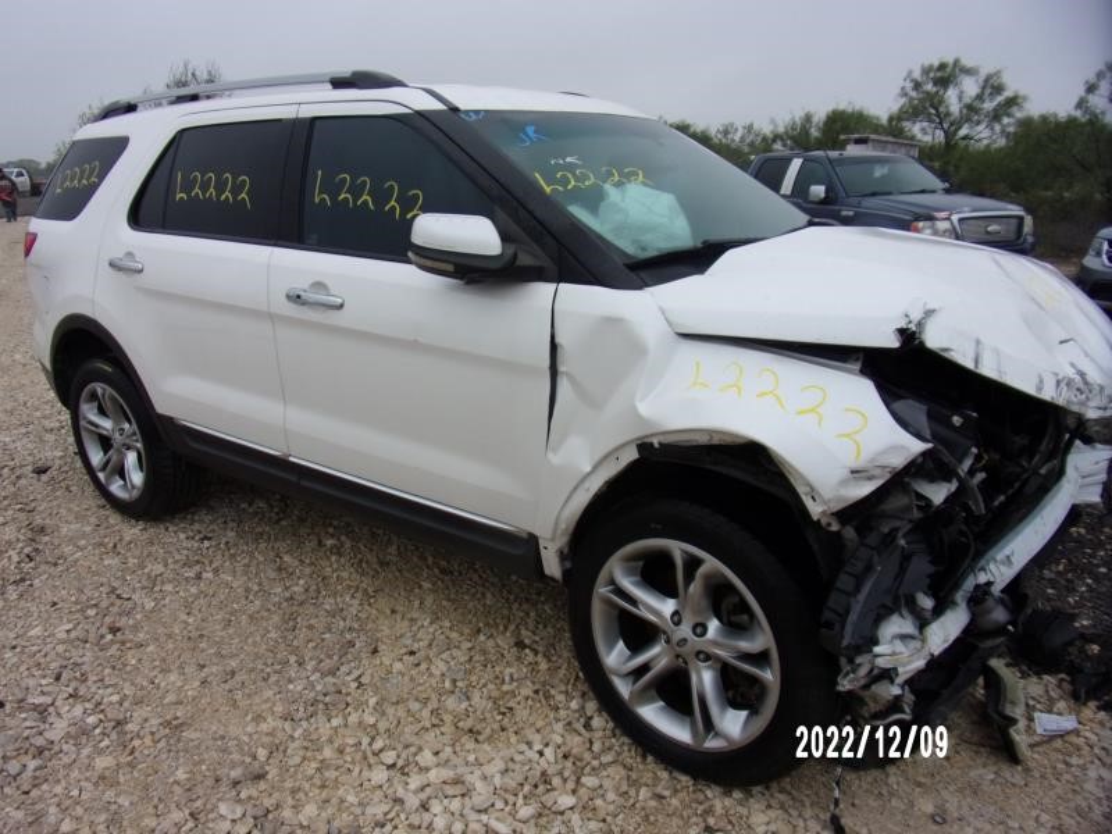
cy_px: 417
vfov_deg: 56.8
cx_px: 556
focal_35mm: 24
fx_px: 771
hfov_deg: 71.6
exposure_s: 1/200
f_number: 3.3
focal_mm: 4.3
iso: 80
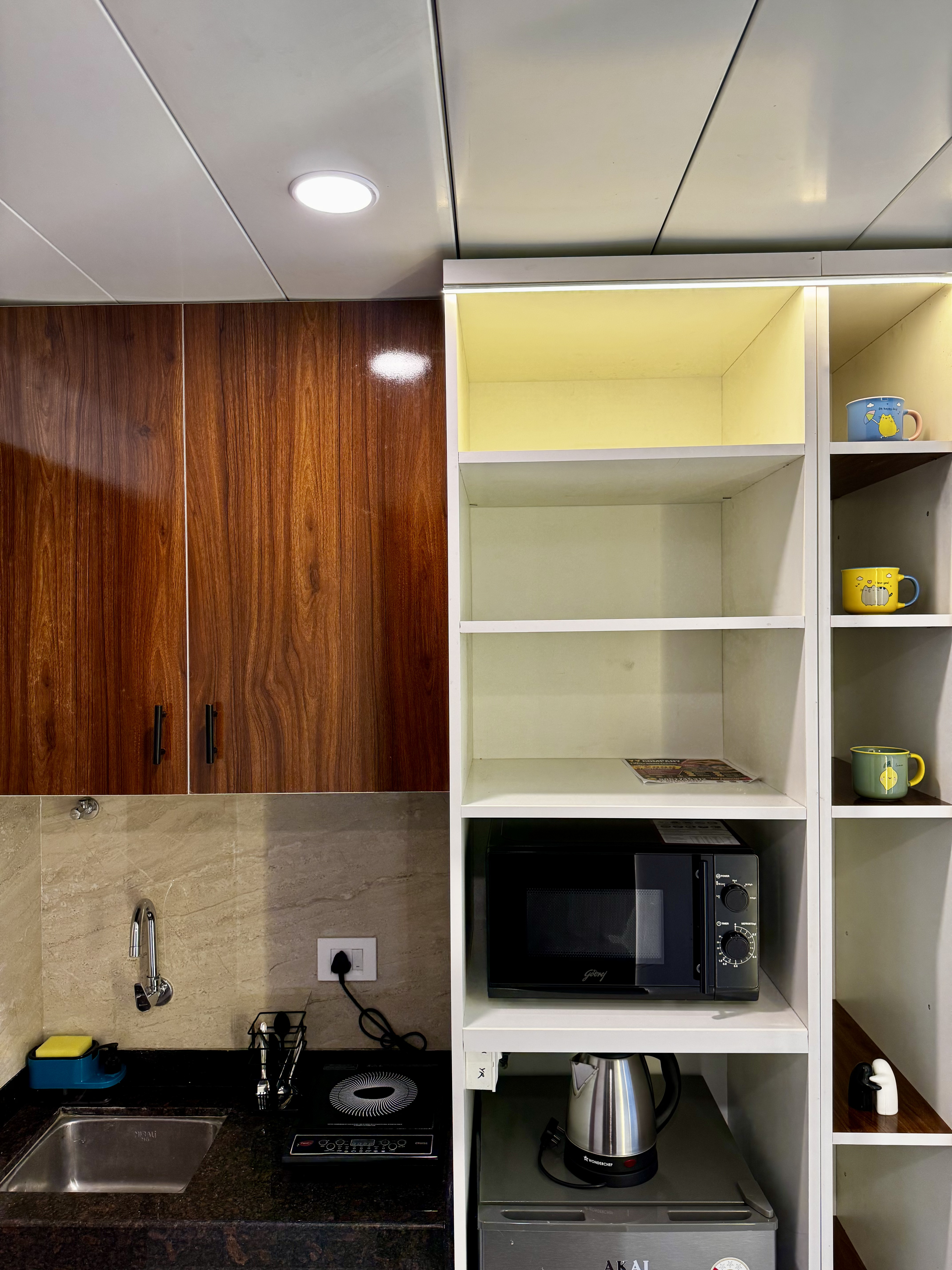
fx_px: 880
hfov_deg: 56.8
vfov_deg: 71.6
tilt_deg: +0.8
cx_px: 476
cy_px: 635
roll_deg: +0.1
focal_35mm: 24
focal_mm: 6.76
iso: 125
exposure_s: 1/100
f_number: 1.78
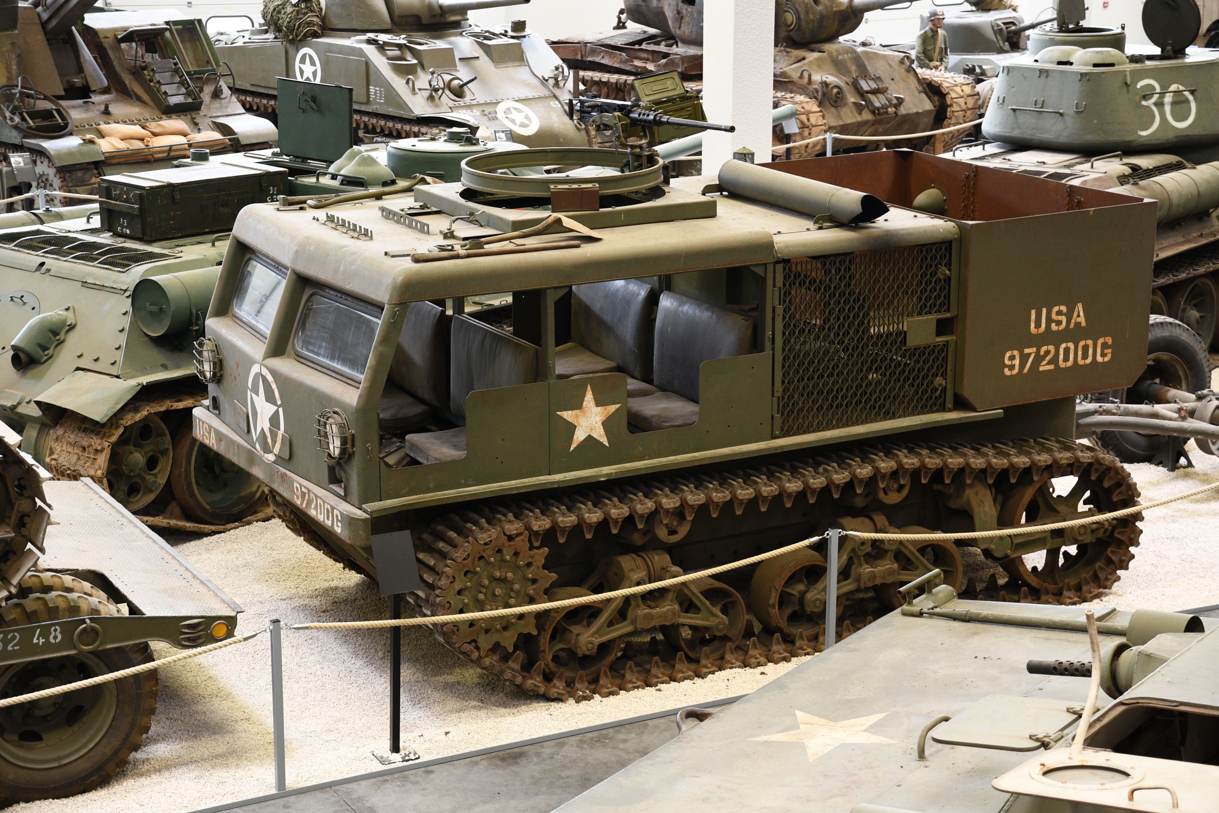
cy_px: 406
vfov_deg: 19.7
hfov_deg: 29.2
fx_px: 2336
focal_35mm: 69
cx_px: 610
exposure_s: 1/40
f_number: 3.5
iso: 640
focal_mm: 46
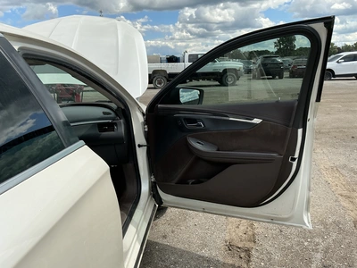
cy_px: 134
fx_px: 289
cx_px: 178
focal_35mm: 28
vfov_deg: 49.7
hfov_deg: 63.4
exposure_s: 1/1451
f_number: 1.8
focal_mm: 3
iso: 25
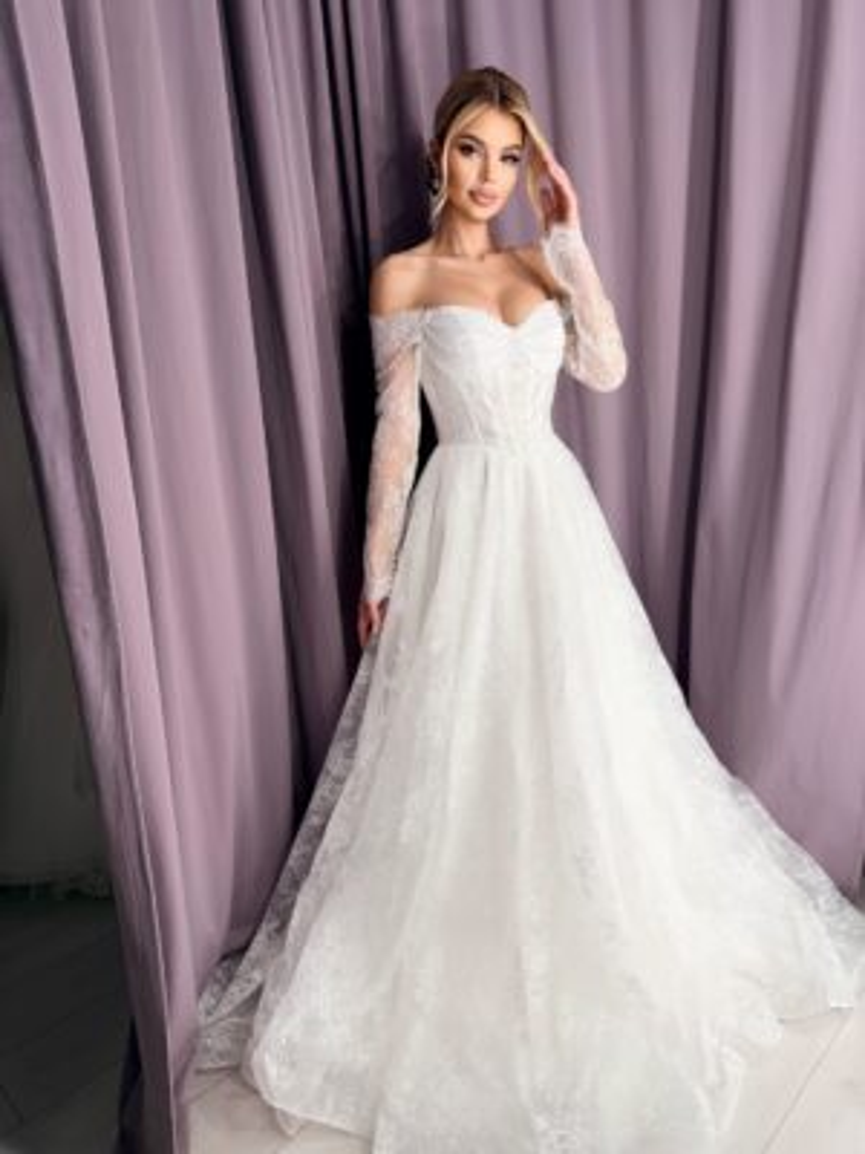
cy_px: 577
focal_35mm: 24
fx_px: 800
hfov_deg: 56.8
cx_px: 432
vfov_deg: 71.6
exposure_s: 1/100
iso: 80
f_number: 1.78
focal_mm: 6.76
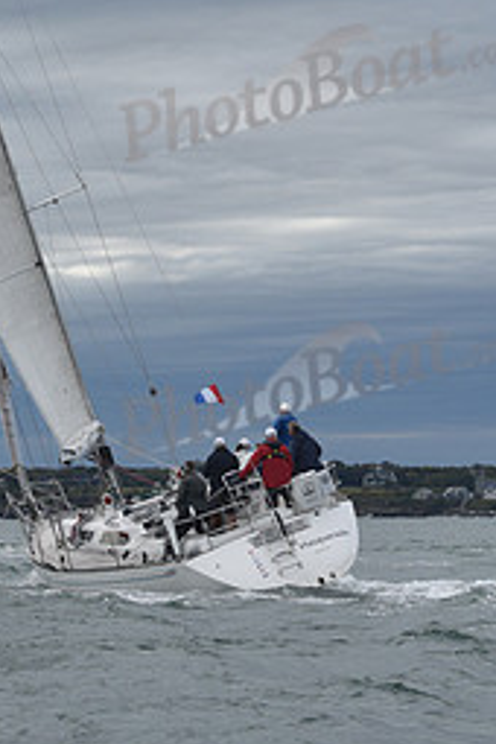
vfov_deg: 12.7
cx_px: -31
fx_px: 3286
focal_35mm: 159
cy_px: -23
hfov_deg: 8.6
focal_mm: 70
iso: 320
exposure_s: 1/1000
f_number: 10
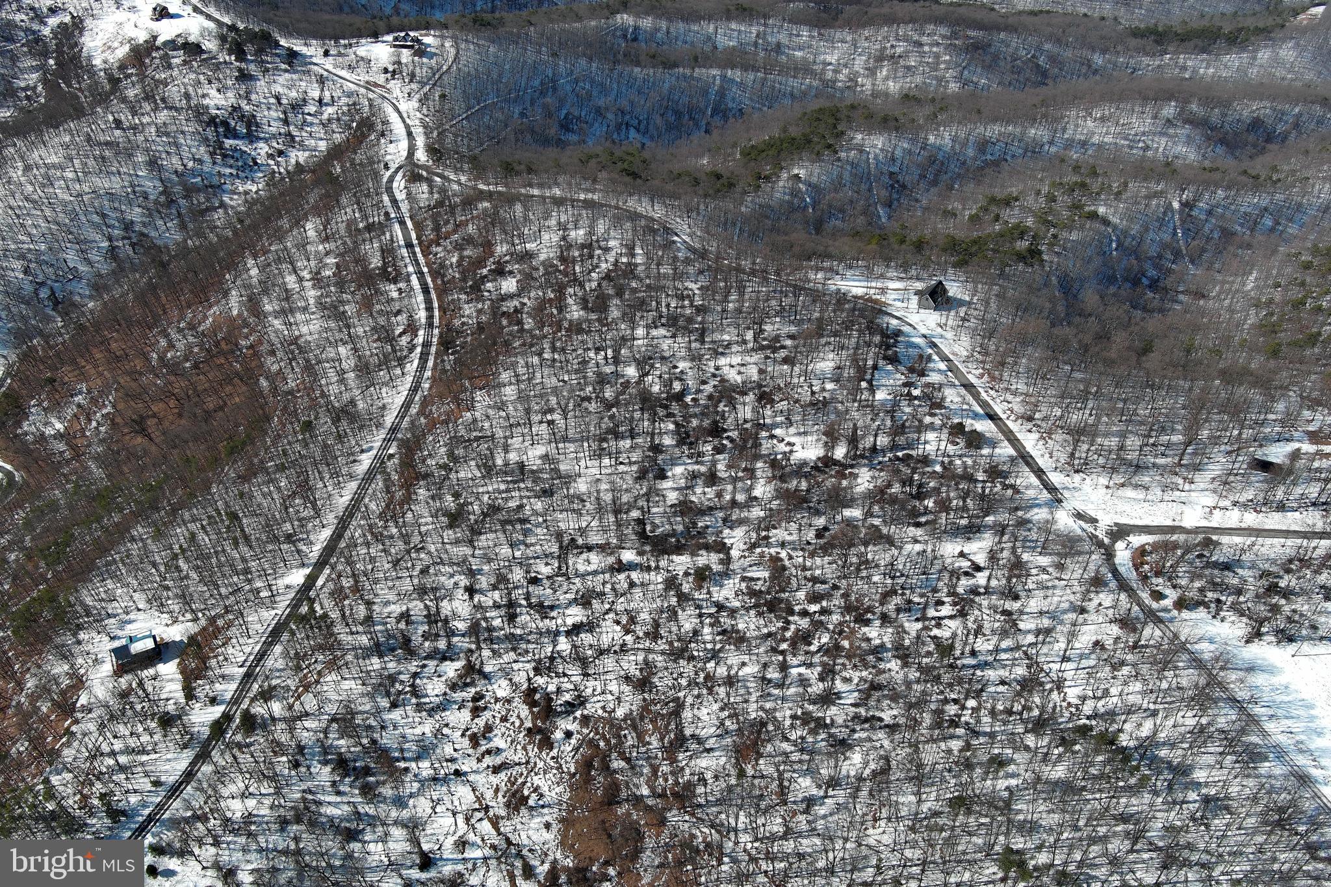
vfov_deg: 45.0
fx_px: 1072
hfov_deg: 63.7
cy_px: 444
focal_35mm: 29
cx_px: 666
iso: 100
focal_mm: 10.57
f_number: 2.8
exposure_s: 1/1377
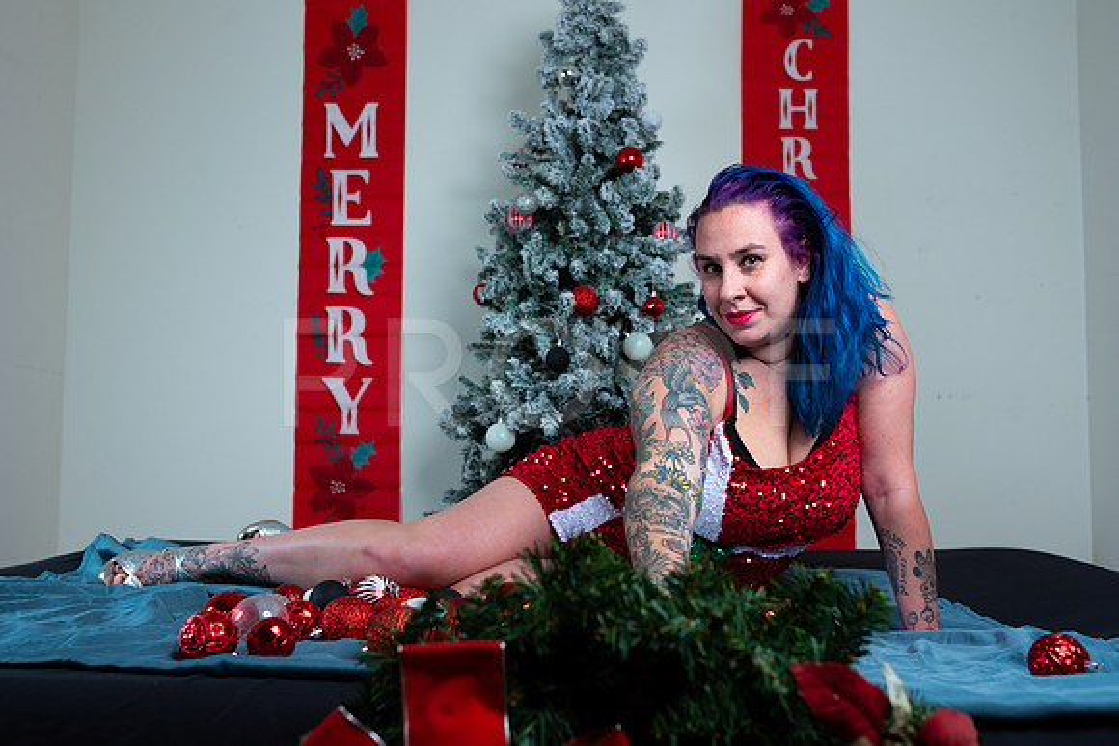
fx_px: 1088
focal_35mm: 35
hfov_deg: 54.4
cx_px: 560
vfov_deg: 37.9
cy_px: 373
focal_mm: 35
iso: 400
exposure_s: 1/640
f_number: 5
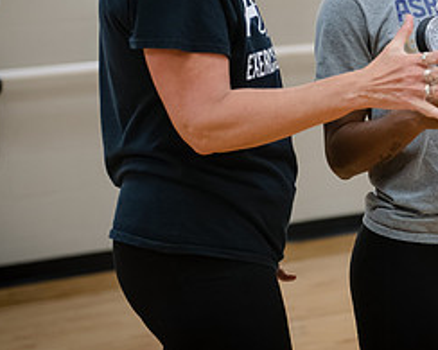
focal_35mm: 156
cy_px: 21
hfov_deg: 12.2
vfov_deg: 9.8
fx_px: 2021
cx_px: 443
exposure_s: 1/160
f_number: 3.2
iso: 1250
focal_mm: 70
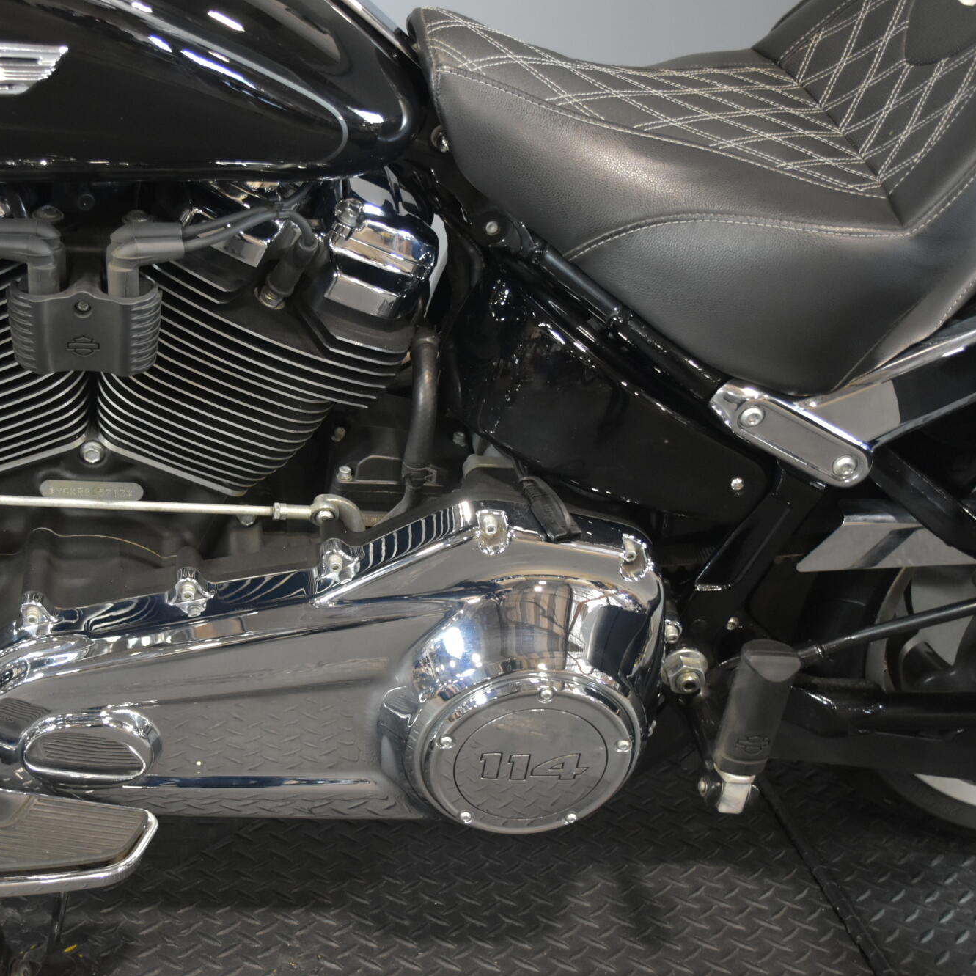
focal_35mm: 46
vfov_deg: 36.8
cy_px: 489
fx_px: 1467
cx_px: 306
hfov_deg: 36.3
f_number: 4
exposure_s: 1/30
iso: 1600
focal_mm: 24
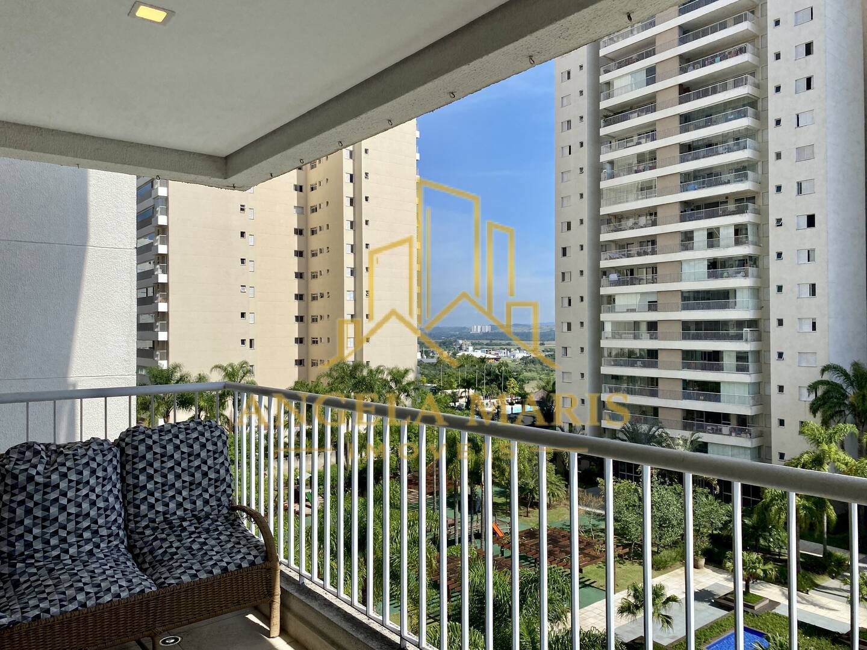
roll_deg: +0.3
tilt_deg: -0.1
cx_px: 434
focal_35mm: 26
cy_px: 325
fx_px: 651
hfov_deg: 67.3
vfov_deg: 53.1
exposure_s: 1/3984
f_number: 1.8
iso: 32
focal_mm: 4.25
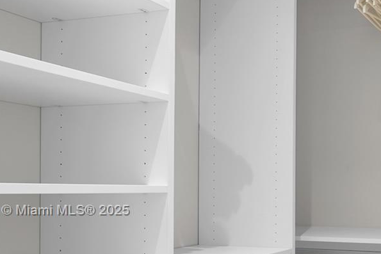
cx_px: 437
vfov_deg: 30.3
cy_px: 211
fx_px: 455
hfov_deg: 36.8
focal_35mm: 43
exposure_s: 1/2
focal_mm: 16
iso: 500
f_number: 8
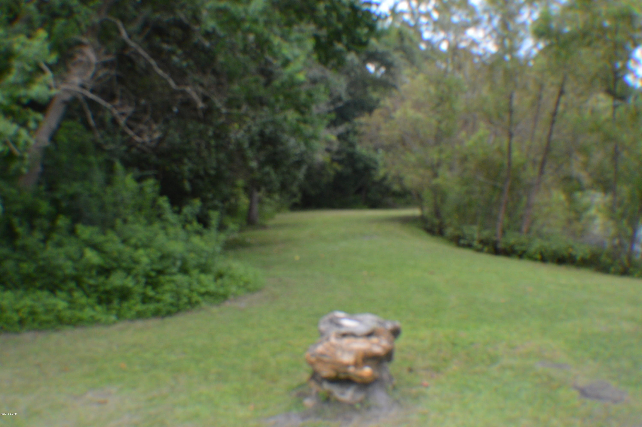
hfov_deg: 43.6
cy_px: 214
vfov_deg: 29.8
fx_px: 802
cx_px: 321
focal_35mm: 45
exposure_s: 1/500
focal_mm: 30
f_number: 4.5
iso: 640
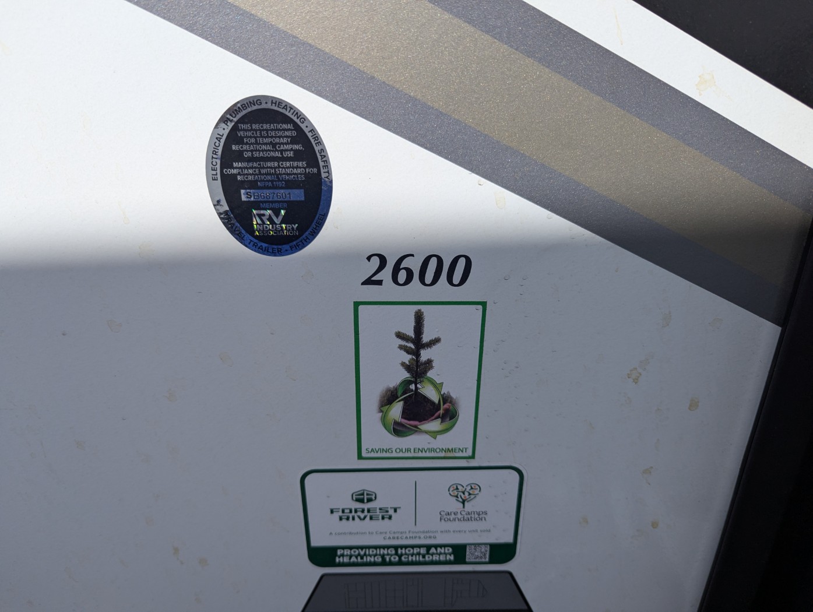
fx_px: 564
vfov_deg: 56.9
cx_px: 406
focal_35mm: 24
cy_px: 306
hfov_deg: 71.5
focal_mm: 6.81
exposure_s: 1/2217
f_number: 1.85
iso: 46
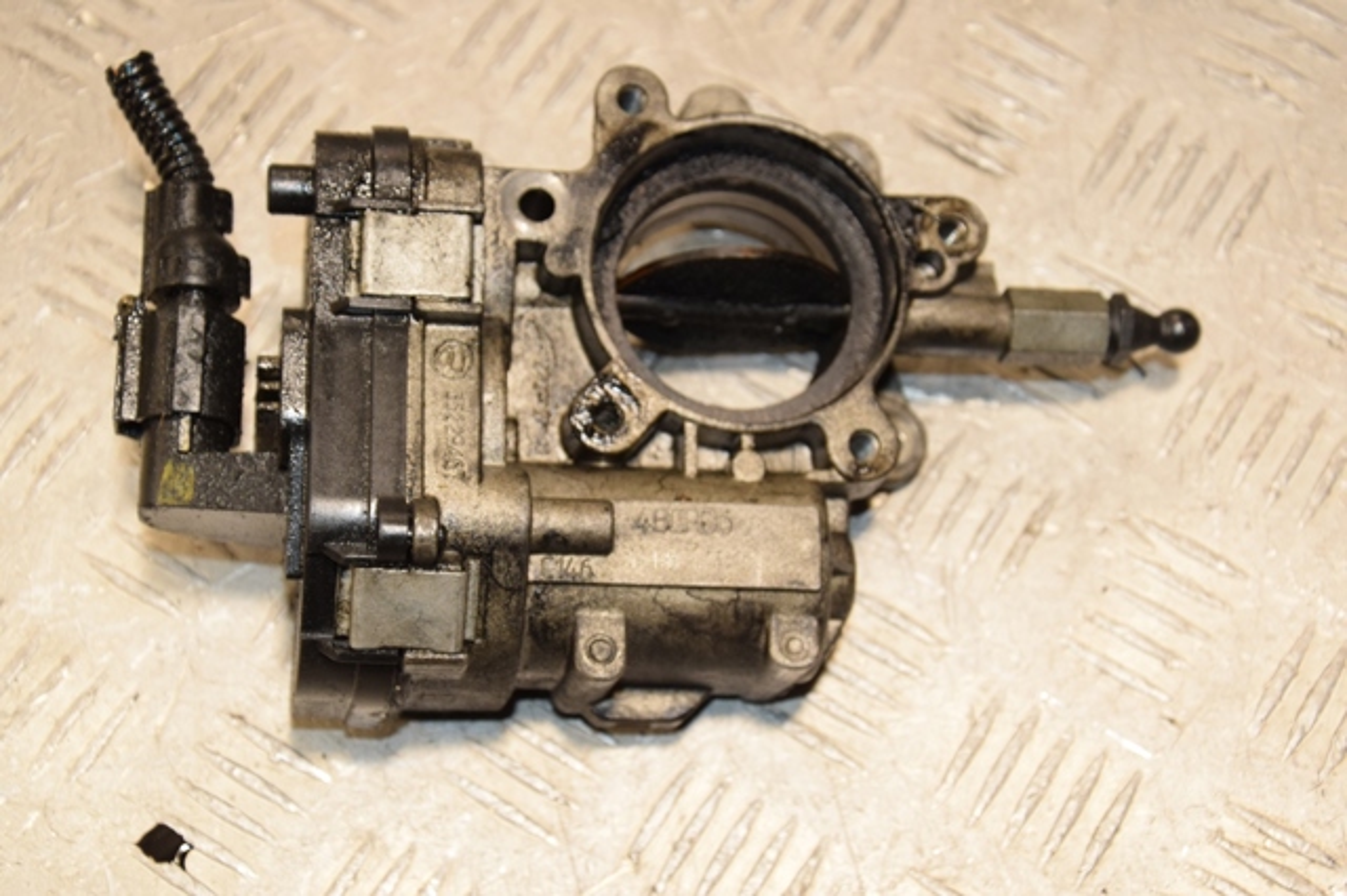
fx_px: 2805
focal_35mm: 75
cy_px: 448
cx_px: 674
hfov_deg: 27.0
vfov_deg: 18.2
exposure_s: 1/200
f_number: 6.3
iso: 800
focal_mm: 50
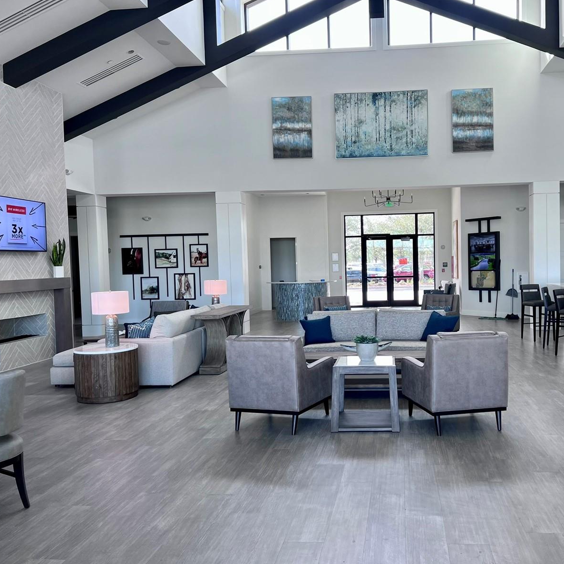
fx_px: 571
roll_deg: +1.0
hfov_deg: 51.9
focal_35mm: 31
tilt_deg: -2.8
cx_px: 359
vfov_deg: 52.5
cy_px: 282
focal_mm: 5.7
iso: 50
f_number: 1.5
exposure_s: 1/120
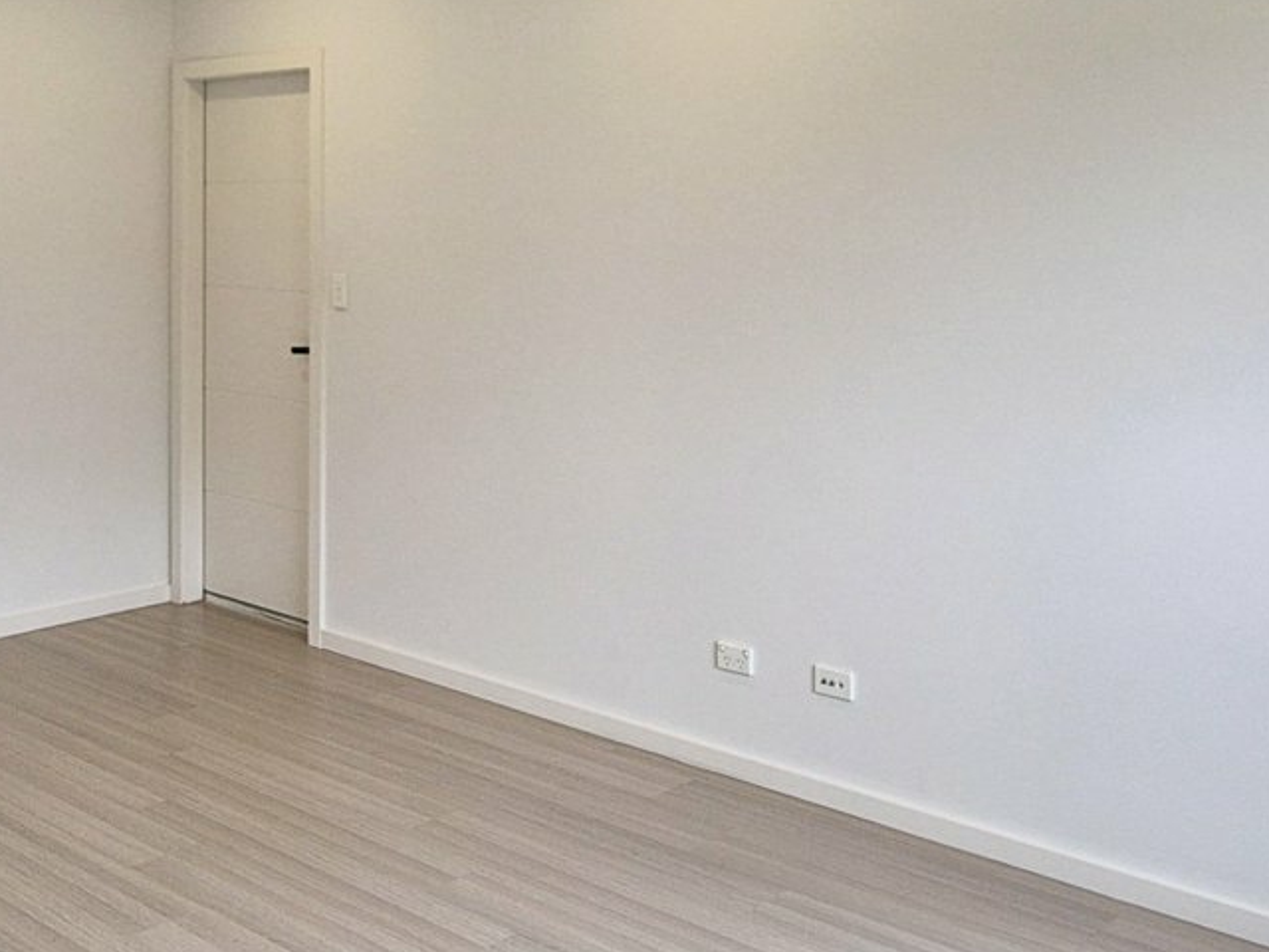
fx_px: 1430
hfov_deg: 47.9
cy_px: 226
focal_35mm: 39
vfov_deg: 35.9
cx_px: 611
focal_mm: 2.2
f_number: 2.2
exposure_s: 1/103
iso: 50
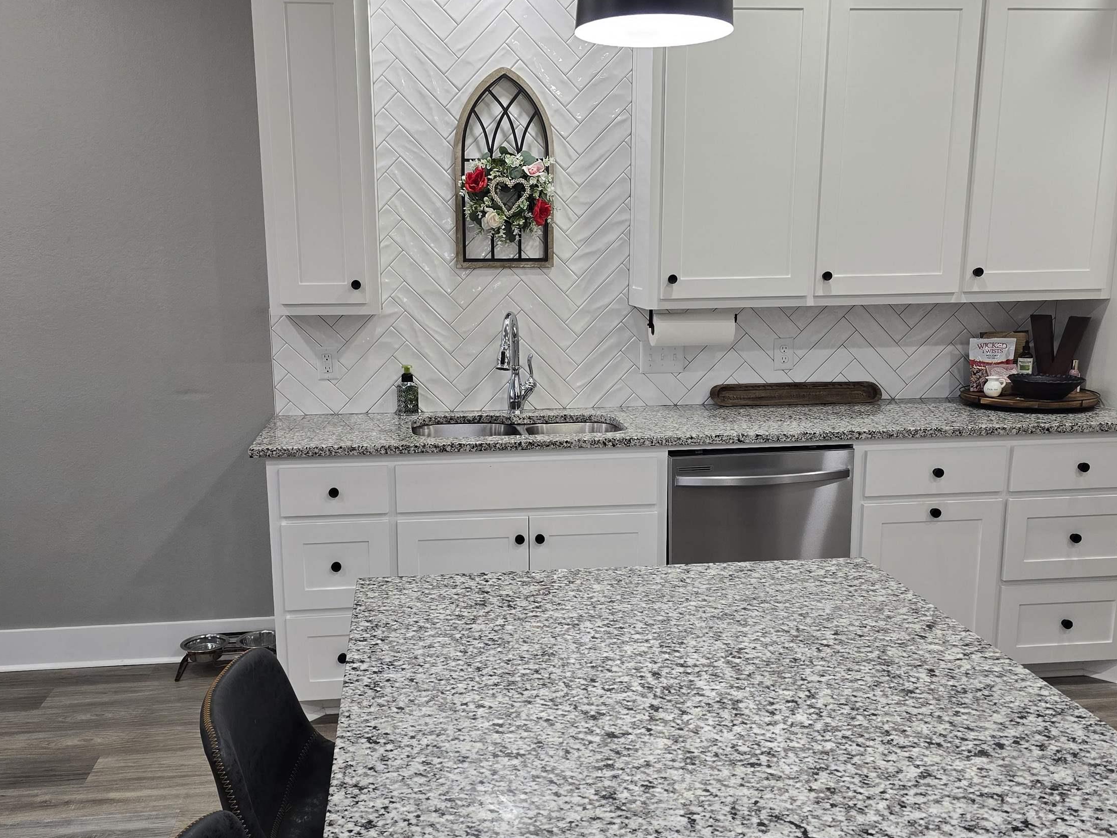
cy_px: 464
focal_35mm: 32
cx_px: 515
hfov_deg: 56.8
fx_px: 1033
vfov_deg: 44.1
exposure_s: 1/120
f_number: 1.7
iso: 125
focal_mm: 6.3
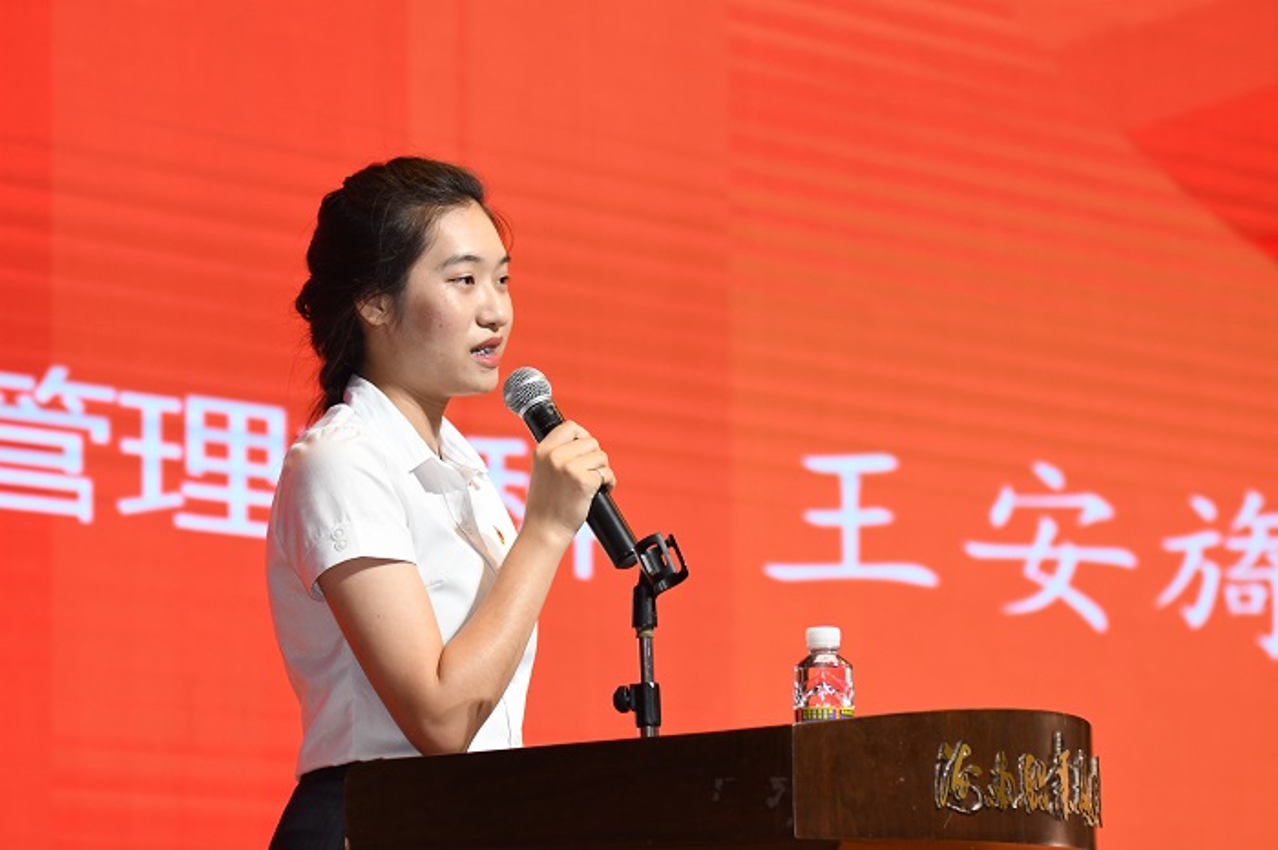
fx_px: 6387
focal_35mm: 180
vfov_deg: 7.6
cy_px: 425
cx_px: 639
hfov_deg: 11.4
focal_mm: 120
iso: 2000
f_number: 5
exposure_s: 1/125
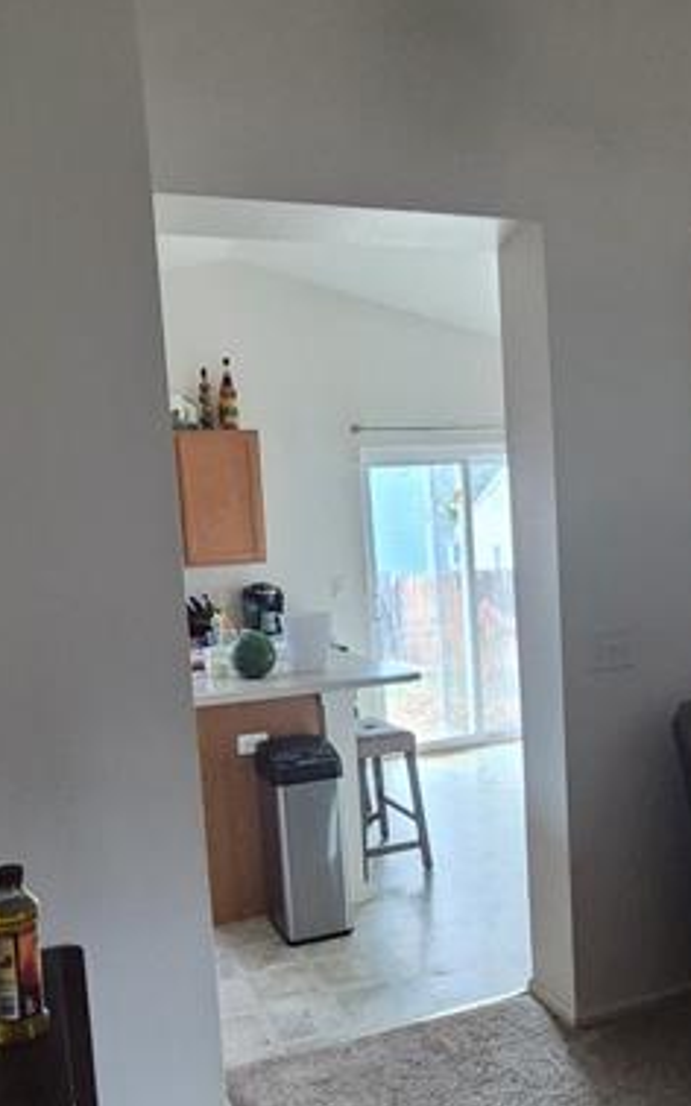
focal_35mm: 28
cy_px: 641
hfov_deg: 44.5
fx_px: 844
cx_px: 359
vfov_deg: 66.1
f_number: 2.2
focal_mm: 1.74
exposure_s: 1/60
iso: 800
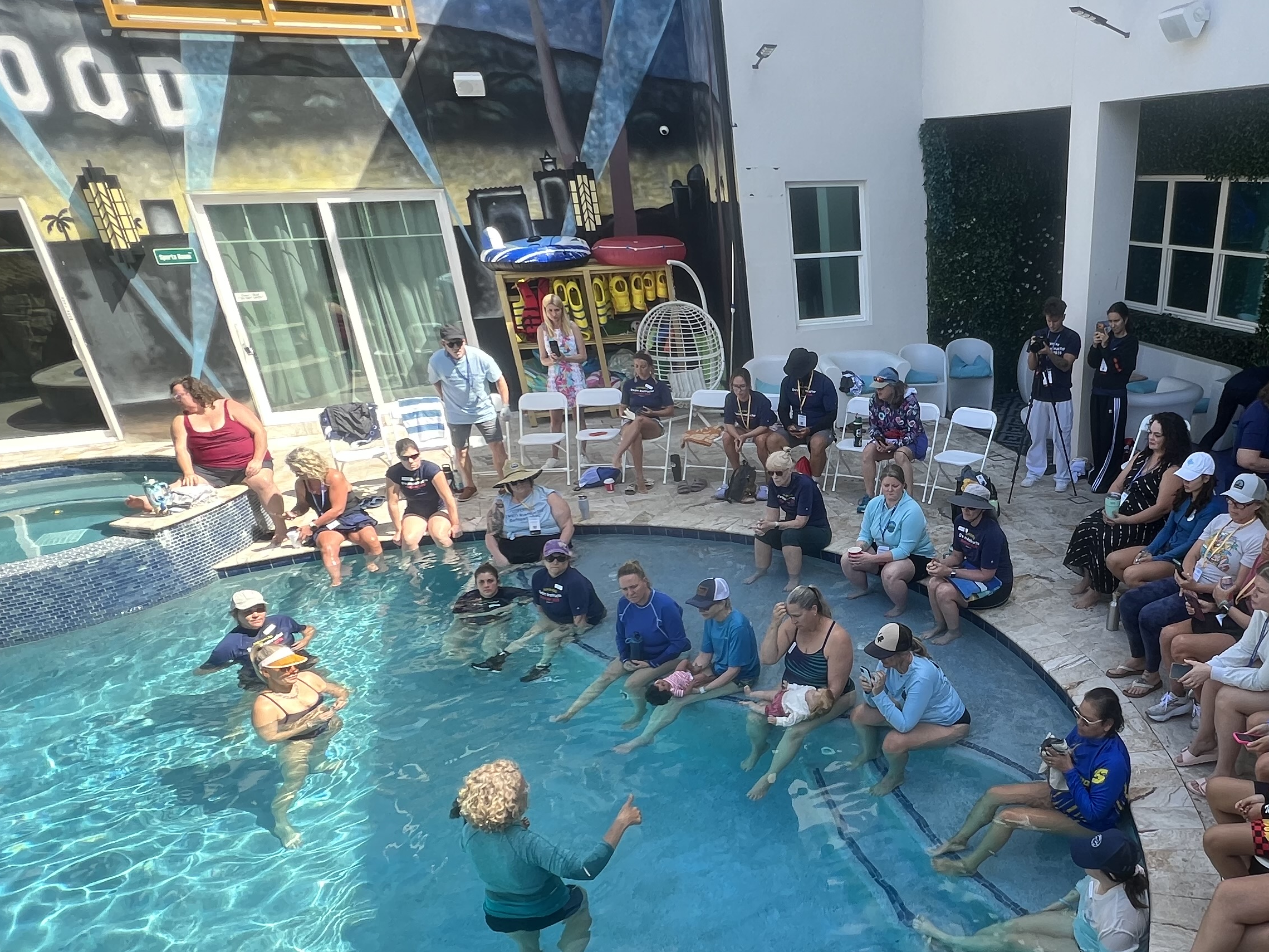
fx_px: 843
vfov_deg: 57.9
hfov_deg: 70.0
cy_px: 610
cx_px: 919
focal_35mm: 23
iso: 32
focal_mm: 1.57
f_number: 1.8
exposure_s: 1/275
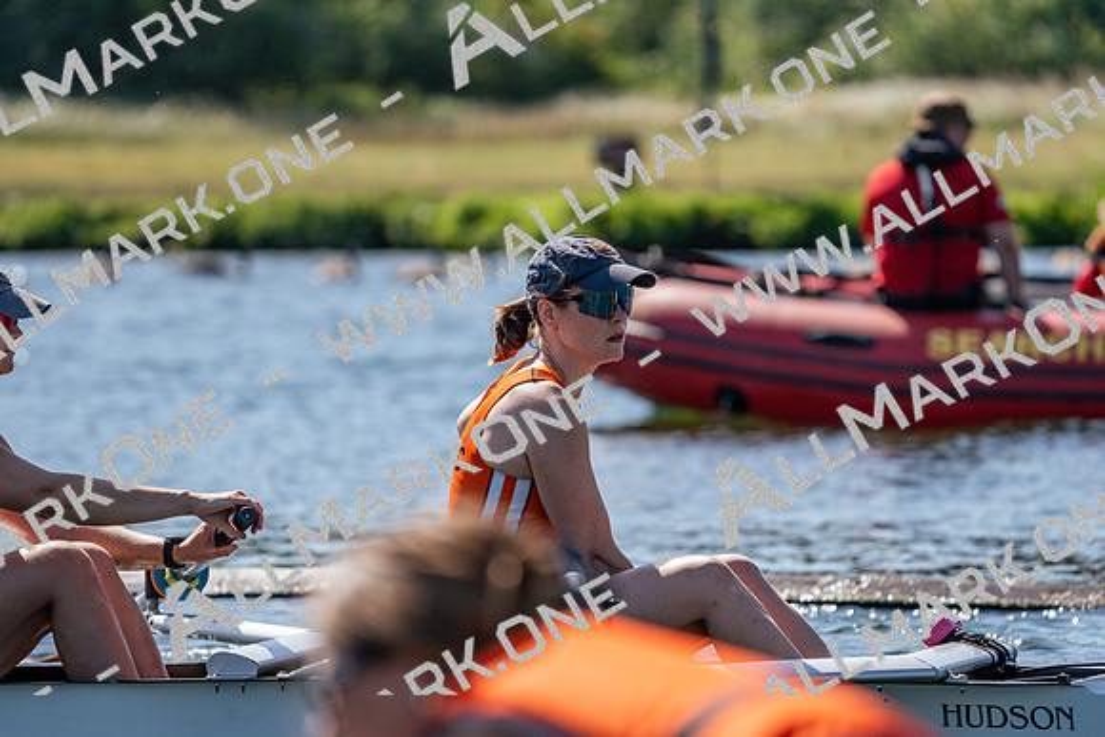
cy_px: 368
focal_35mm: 353
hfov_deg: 5.8
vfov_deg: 3.9
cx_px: 552
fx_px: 10837
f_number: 6.3
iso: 320
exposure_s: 1/2000
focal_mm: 353
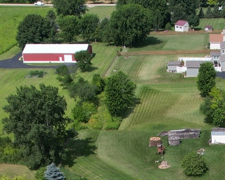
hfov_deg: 19.3
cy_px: 334
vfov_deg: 13.8
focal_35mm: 98
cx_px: 196
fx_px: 653
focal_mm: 8.38
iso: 100
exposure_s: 1/125
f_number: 2.8
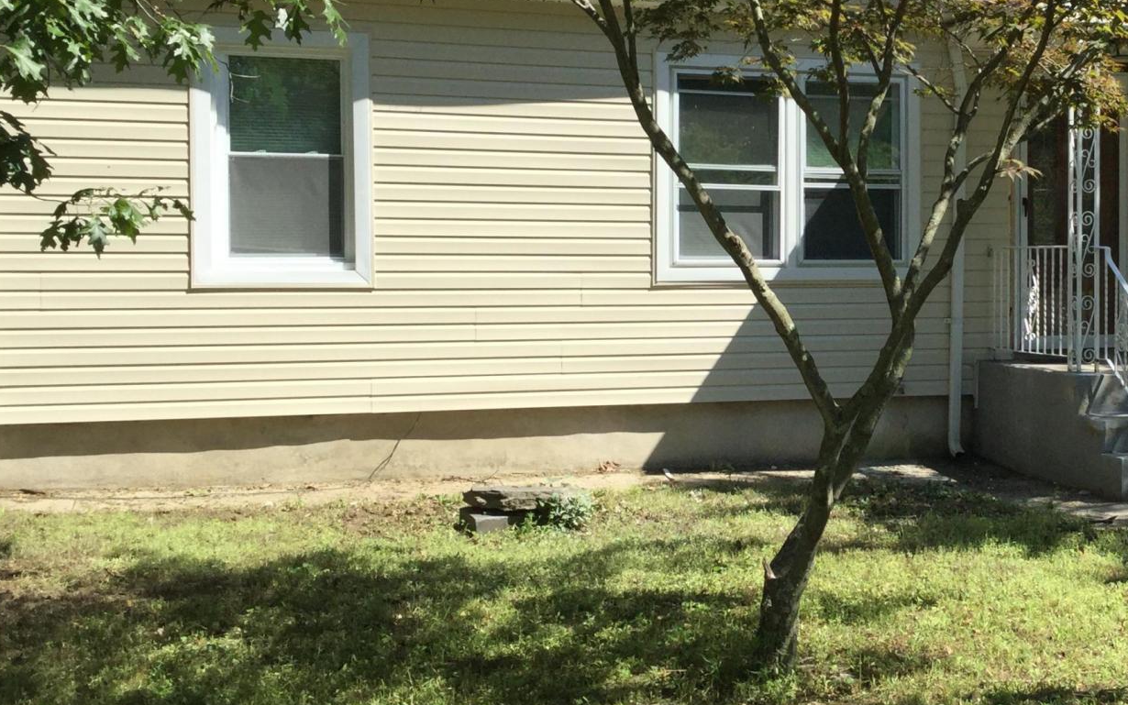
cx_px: 895
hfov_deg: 34.6
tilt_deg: -2.0
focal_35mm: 57
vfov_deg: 22.7
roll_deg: -0.1
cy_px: 288
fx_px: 1752
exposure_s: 1/936
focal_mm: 3.3
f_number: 2.4
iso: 25
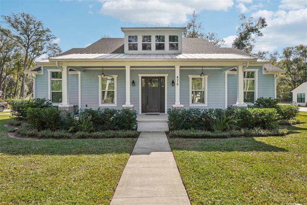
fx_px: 166
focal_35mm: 20
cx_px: 154
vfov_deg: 63.2
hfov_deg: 85.4
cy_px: 102
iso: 400
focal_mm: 13
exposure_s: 1/400
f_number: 8
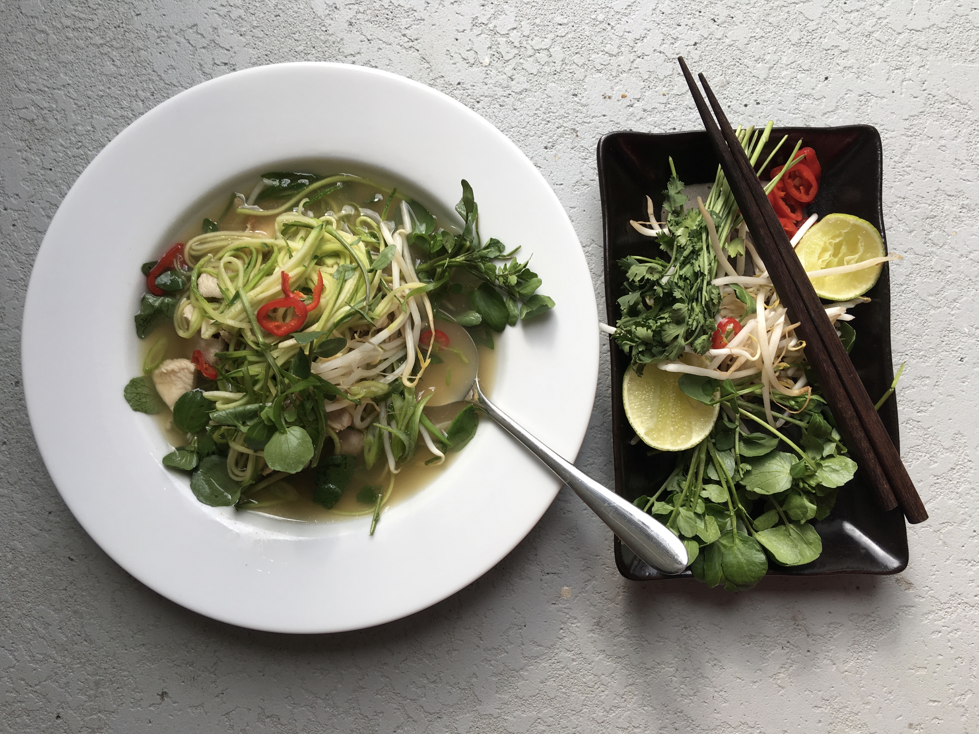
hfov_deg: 61.7
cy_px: 367
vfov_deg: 48.2
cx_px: 490
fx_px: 820
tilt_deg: -85.4
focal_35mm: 29
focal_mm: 4.15
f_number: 2.2
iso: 25
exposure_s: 1/100
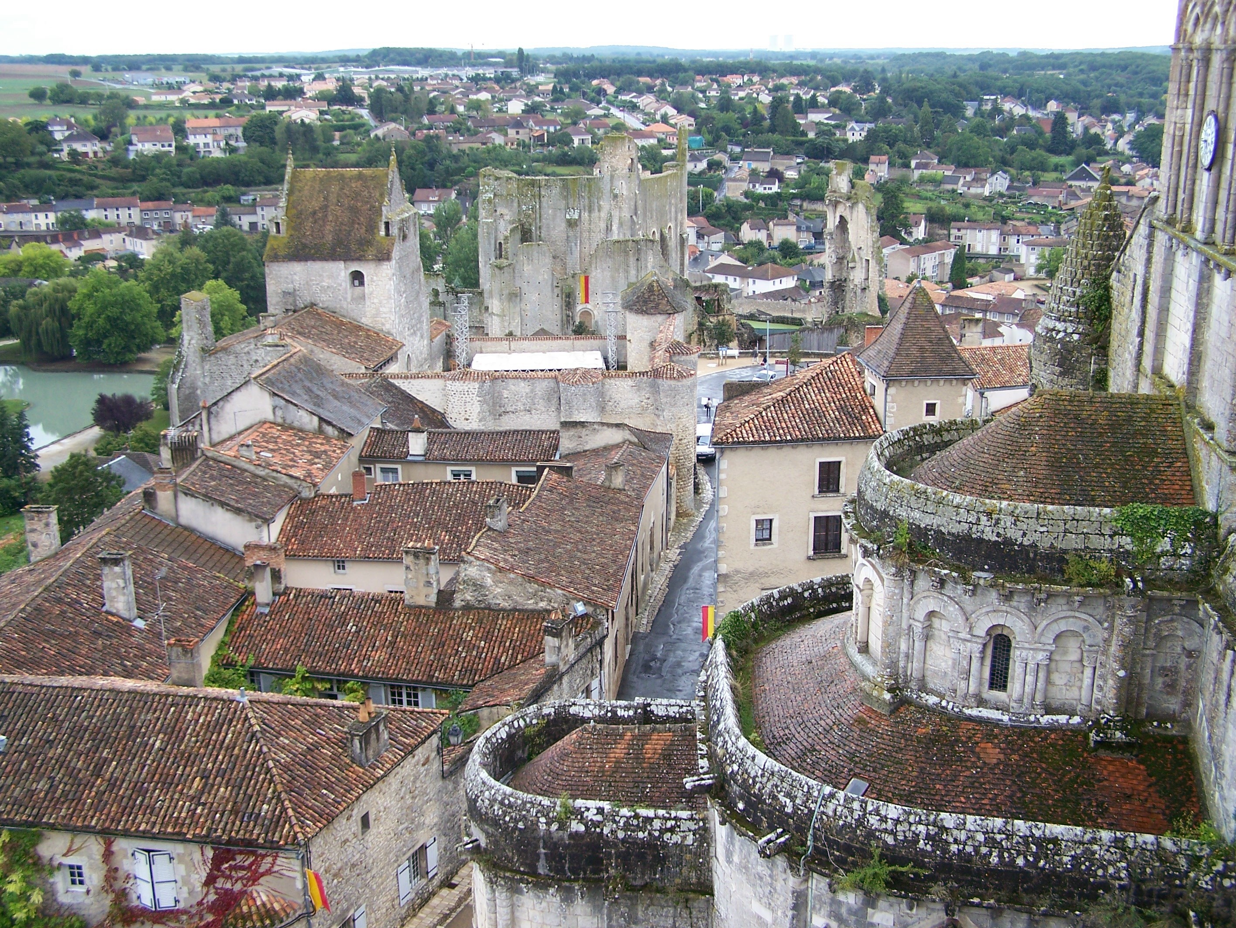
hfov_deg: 48.9
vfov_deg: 37.8
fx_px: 1358
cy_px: 464
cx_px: 618
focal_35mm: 38
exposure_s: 1/160
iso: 80
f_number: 2.8
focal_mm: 6.3
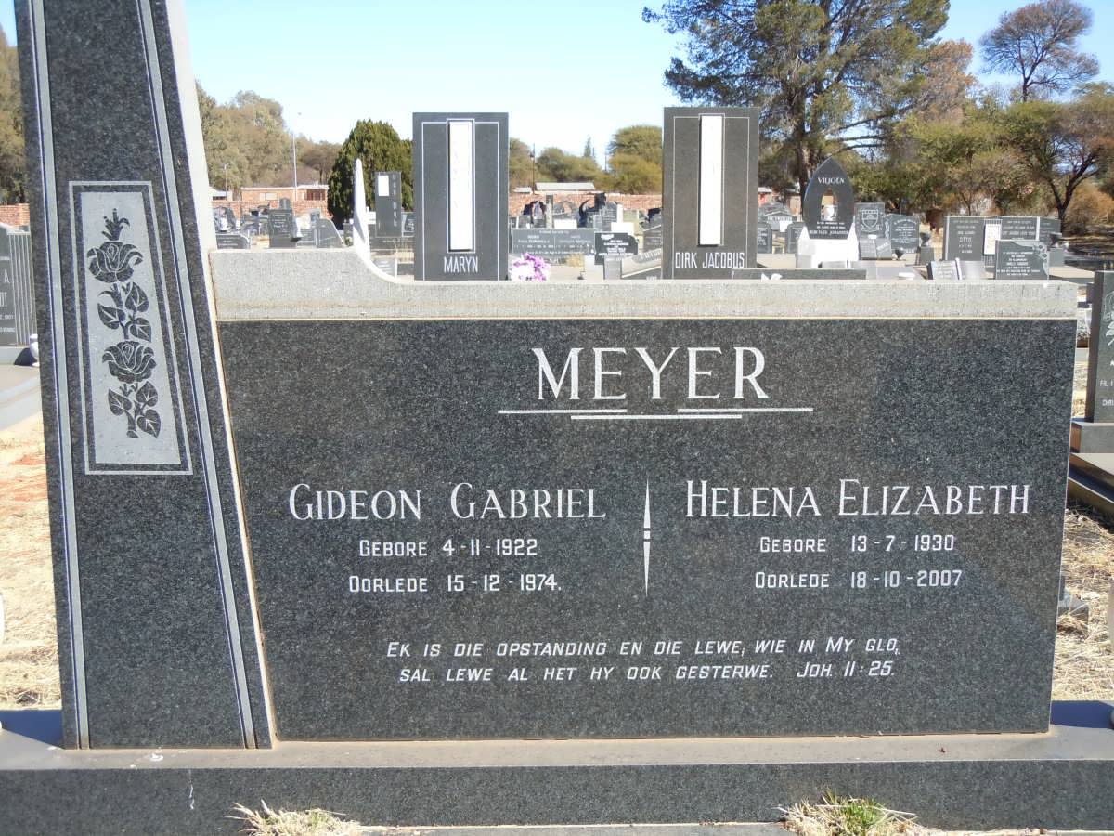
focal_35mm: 45
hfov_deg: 42.1
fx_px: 1448
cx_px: 557
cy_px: 418
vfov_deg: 32.2
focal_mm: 8.1
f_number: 3.8
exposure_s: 1/640
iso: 200
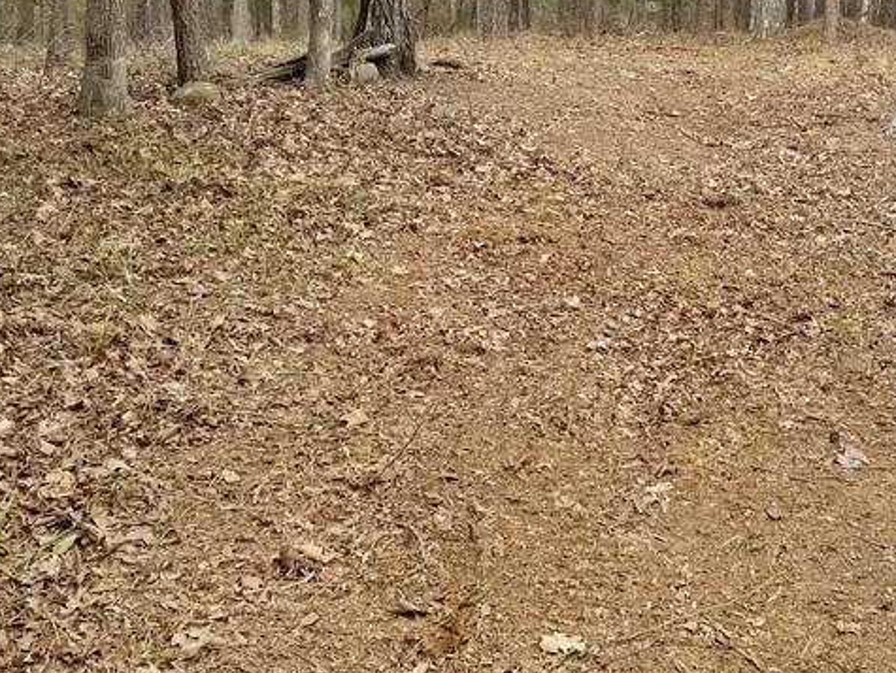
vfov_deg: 25.8
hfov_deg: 33.5
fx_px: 1451
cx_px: 698
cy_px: 158
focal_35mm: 56
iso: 50
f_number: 1.7
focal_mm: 4.25
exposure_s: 1/424
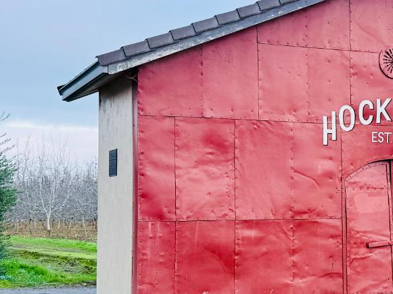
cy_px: 69
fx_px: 703
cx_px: 496
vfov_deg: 23.4
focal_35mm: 62
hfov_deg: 26.9
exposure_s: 1/677
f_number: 1.78
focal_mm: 6.76
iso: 80
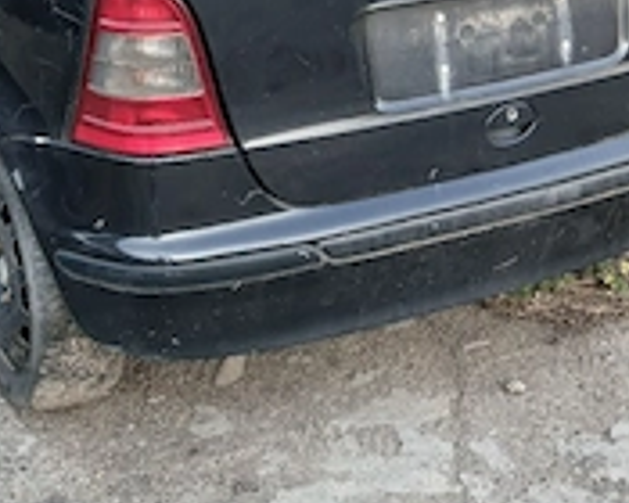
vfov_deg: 26.0
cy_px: 154
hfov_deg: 32.0
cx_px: 169
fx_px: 1080
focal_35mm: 58
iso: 40
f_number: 1.8
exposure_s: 1/50.3
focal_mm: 3.98
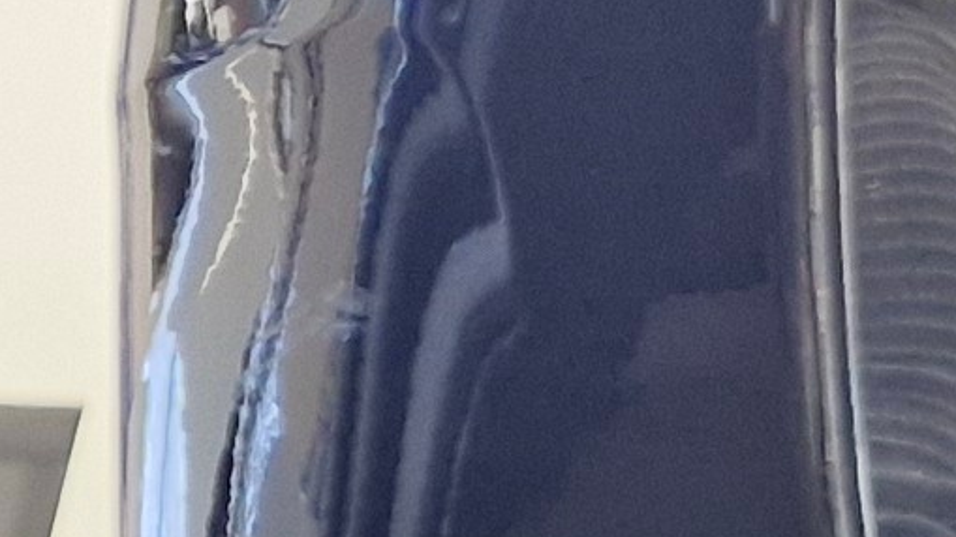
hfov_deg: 9.7
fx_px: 4993
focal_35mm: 197
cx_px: -1352
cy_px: 2324
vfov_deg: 5.3
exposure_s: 1/100
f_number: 1.8
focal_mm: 5.54
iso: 640
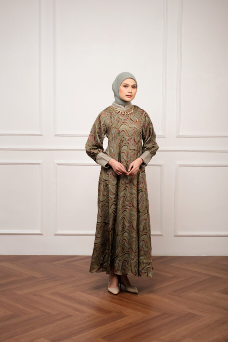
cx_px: 114
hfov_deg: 25.5
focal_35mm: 53
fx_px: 503
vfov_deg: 37.5
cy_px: 171
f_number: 5
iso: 125
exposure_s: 1/200
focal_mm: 35
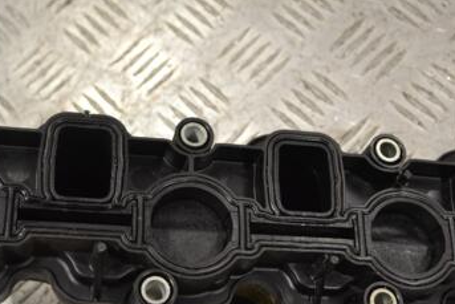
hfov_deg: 31.8
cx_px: 190
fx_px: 797
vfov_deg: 21.5
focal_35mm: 63
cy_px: 198
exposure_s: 1/100
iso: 400
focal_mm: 24
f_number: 5
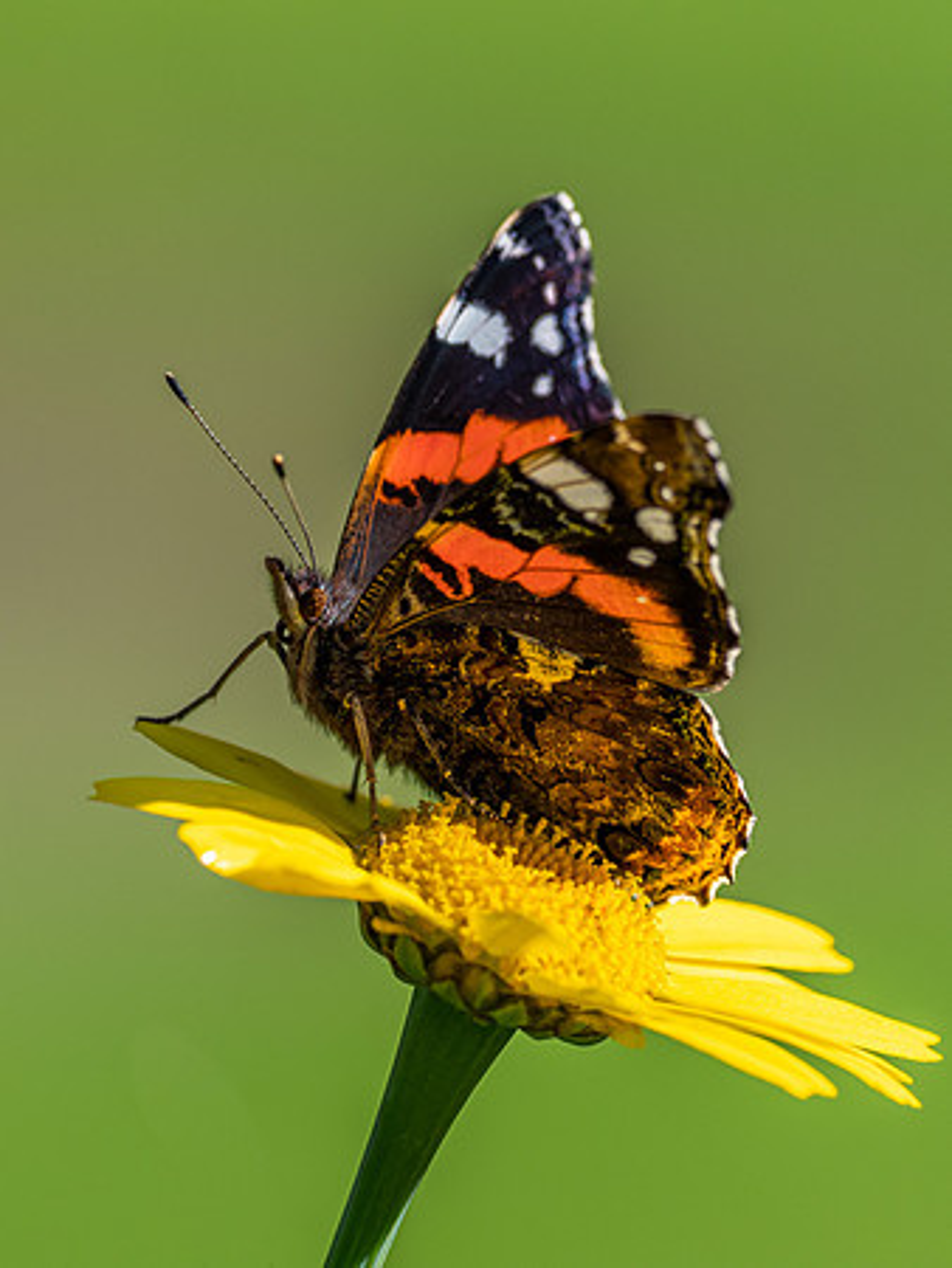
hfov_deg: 1.9
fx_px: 29356
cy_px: 634
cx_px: 336
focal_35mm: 801
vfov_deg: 2.5
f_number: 4.5
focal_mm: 300
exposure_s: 1/640
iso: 200
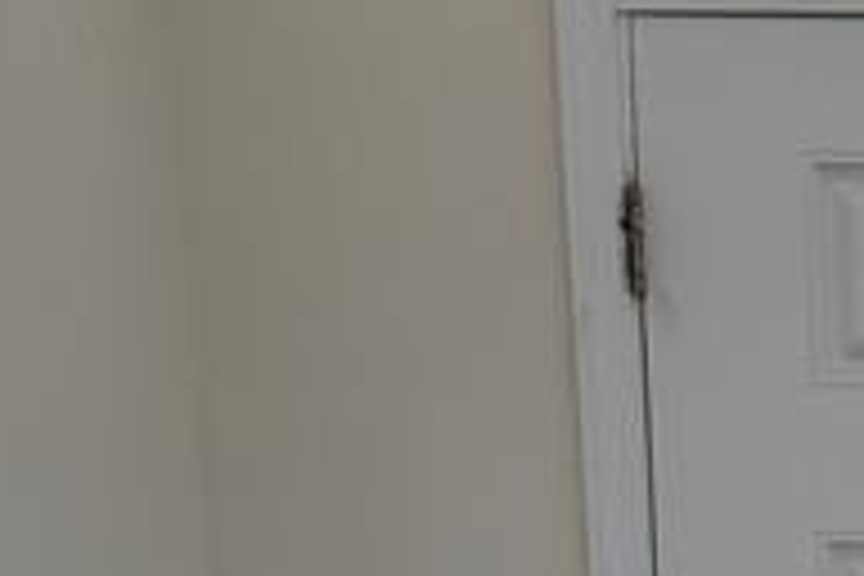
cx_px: 1300
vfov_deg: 9.6
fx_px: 3192
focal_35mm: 133
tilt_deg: -9.9
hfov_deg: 14.4
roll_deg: +0.5
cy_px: 1179
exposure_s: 1/275
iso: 100
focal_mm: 6.76
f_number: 1.78
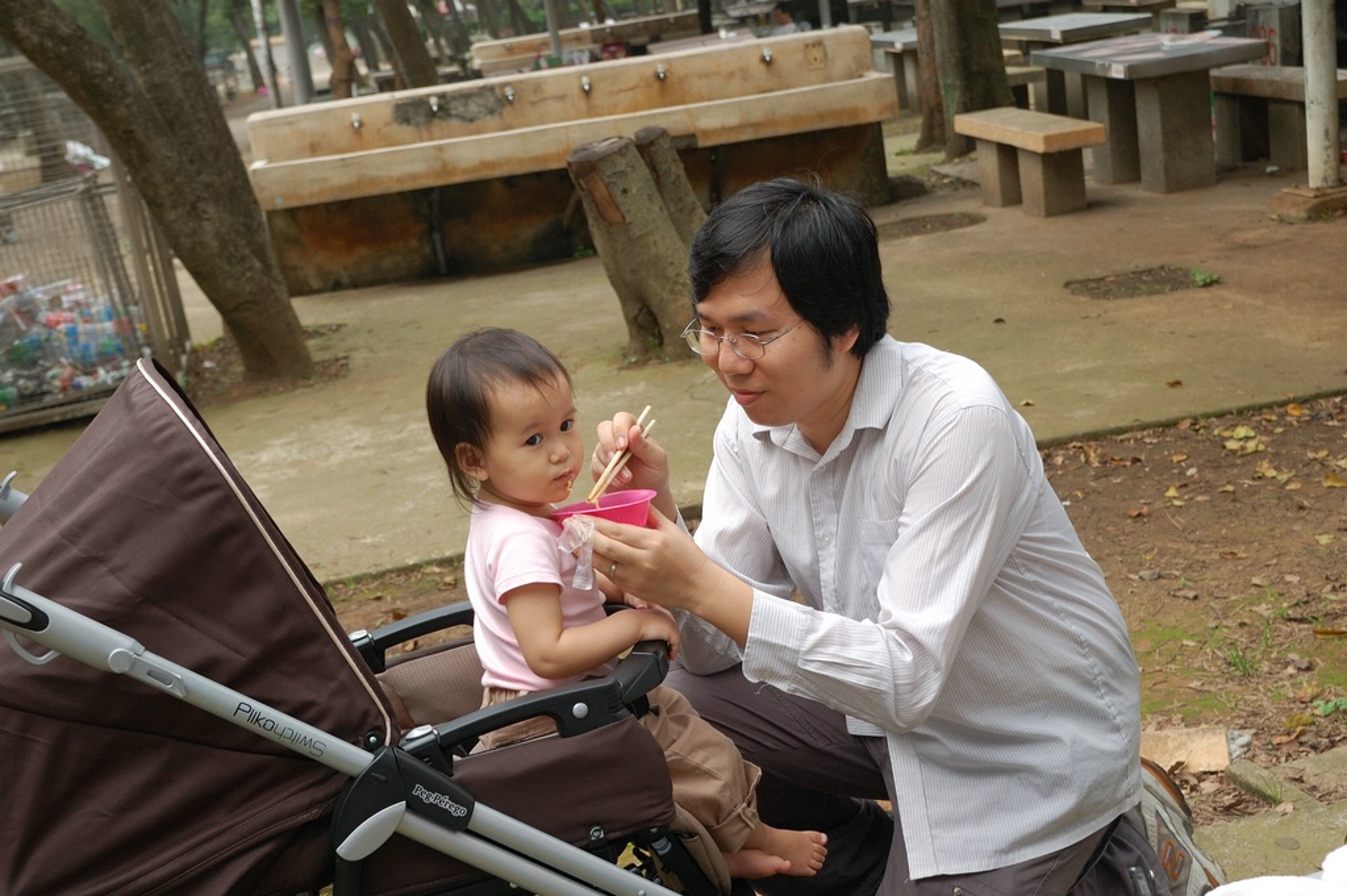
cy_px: 448
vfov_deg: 25.7
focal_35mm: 52
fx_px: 1963
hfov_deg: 37.9
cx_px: 674
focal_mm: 35
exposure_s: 1/125
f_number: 5
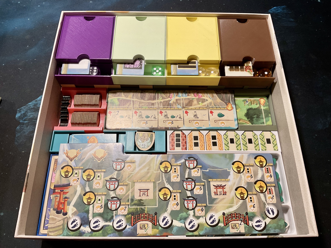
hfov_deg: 61.7
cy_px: 124
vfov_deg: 48.2
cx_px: 166
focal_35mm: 29
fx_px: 277
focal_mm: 3
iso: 40
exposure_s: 1/50
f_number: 1.8
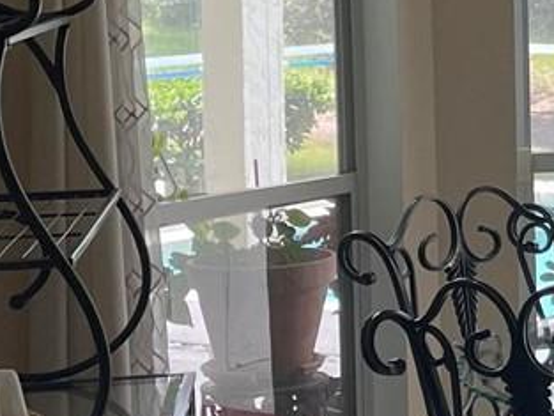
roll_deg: +0.6
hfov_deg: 12.7
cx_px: 1150
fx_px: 2129
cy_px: 89
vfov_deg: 11.1
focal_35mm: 133
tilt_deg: -4.6
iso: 32
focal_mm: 4.2
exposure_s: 1/190
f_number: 1.6
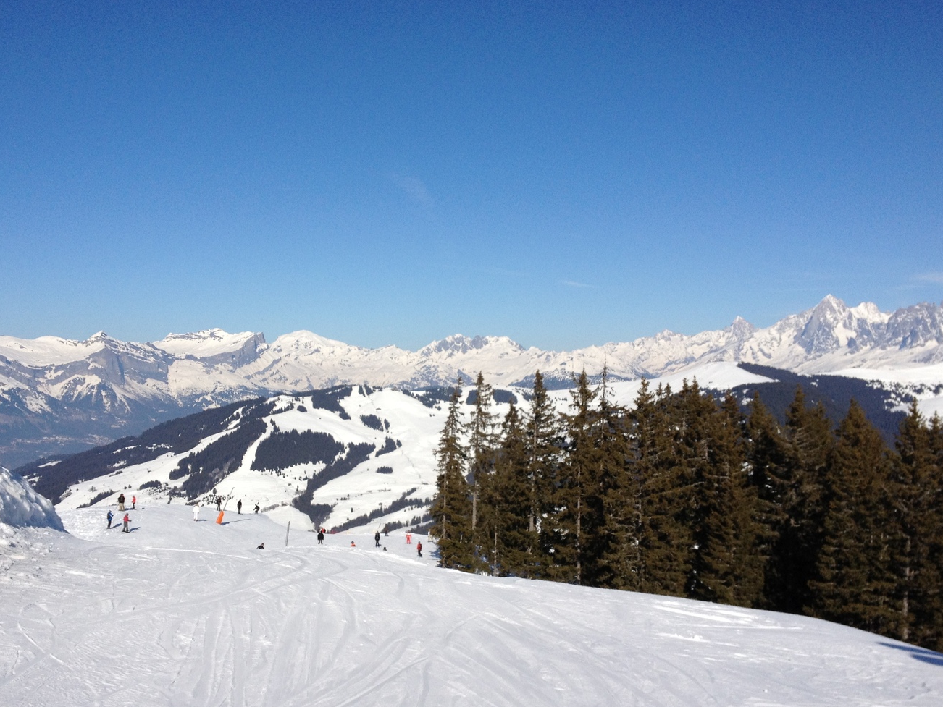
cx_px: 426
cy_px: 405
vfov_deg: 33.6
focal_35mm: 43
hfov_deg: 43.8
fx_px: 1172
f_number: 2.4
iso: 64
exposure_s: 1/3690
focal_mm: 4.28
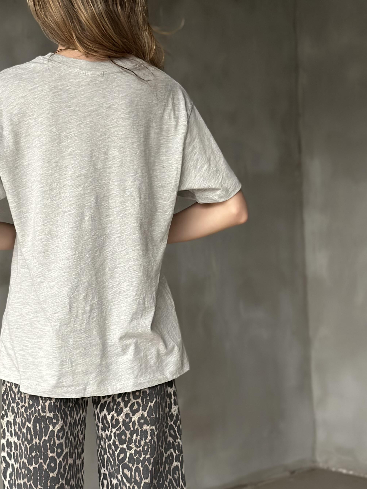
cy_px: 253
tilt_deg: -2.9
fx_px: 1018
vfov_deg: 27.0
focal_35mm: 72
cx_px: 113
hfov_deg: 20.3
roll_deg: +0.9
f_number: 1.78
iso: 320
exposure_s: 1/60
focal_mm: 6.86
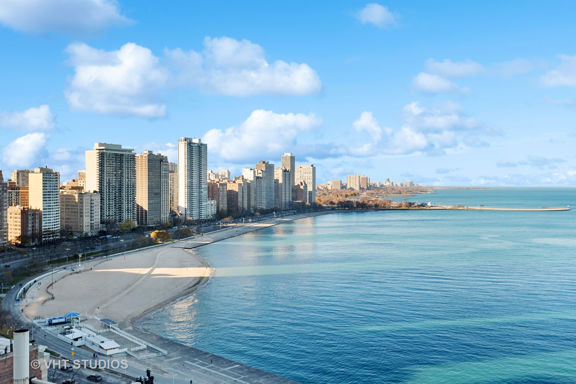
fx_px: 512
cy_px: 192
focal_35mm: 32
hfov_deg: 58.7
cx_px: 288
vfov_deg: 41.1
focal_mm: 32
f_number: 8
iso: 200
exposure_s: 1/250
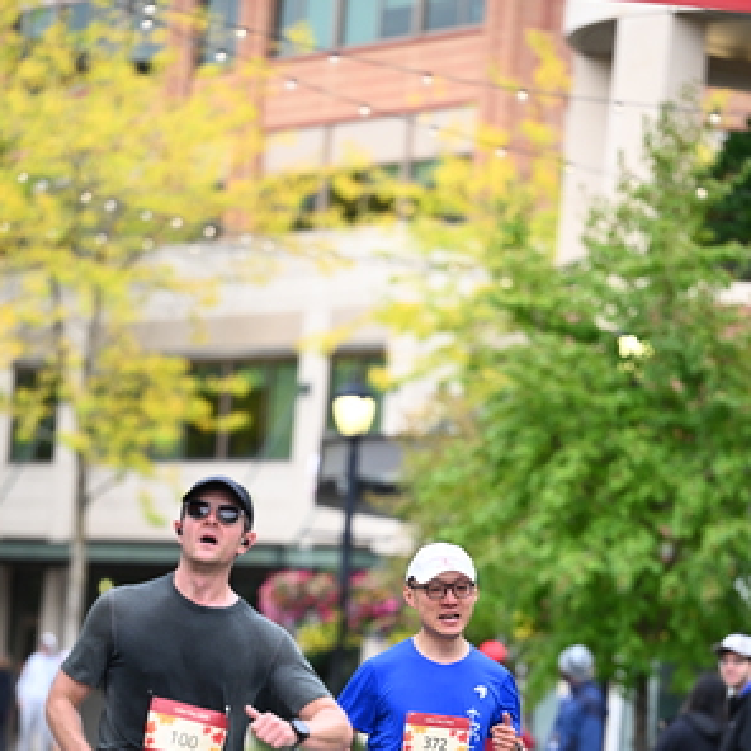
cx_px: 402
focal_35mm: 205
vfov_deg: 8.5
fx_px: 5032
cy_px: 617
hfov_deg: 8.5
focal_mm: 130
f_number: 2.8
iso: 1000
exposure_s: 1/1600
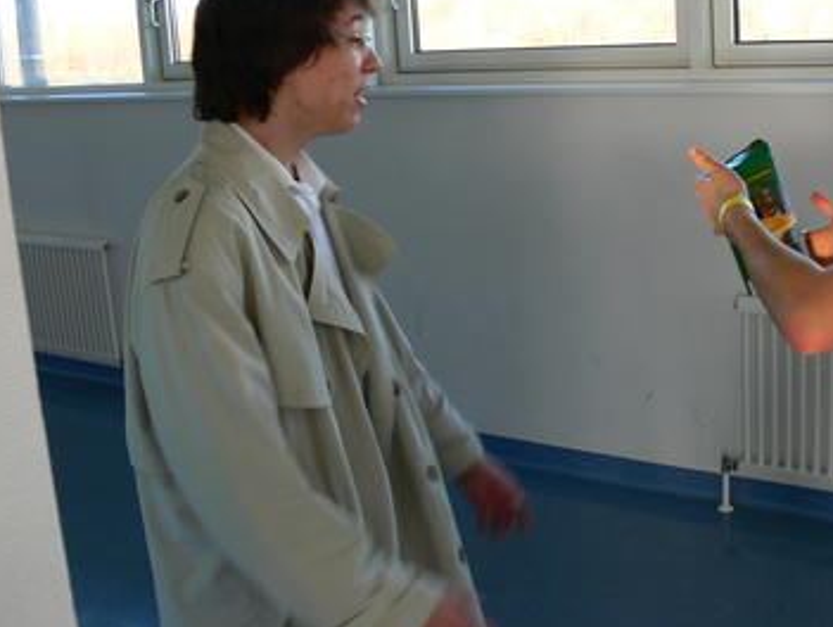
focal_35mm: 47
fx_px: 1132
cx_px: 534
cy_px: 240
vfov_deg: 30.8
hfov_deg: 40.0
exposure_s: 1/50
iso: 80
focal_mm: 7.4
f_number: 3.6
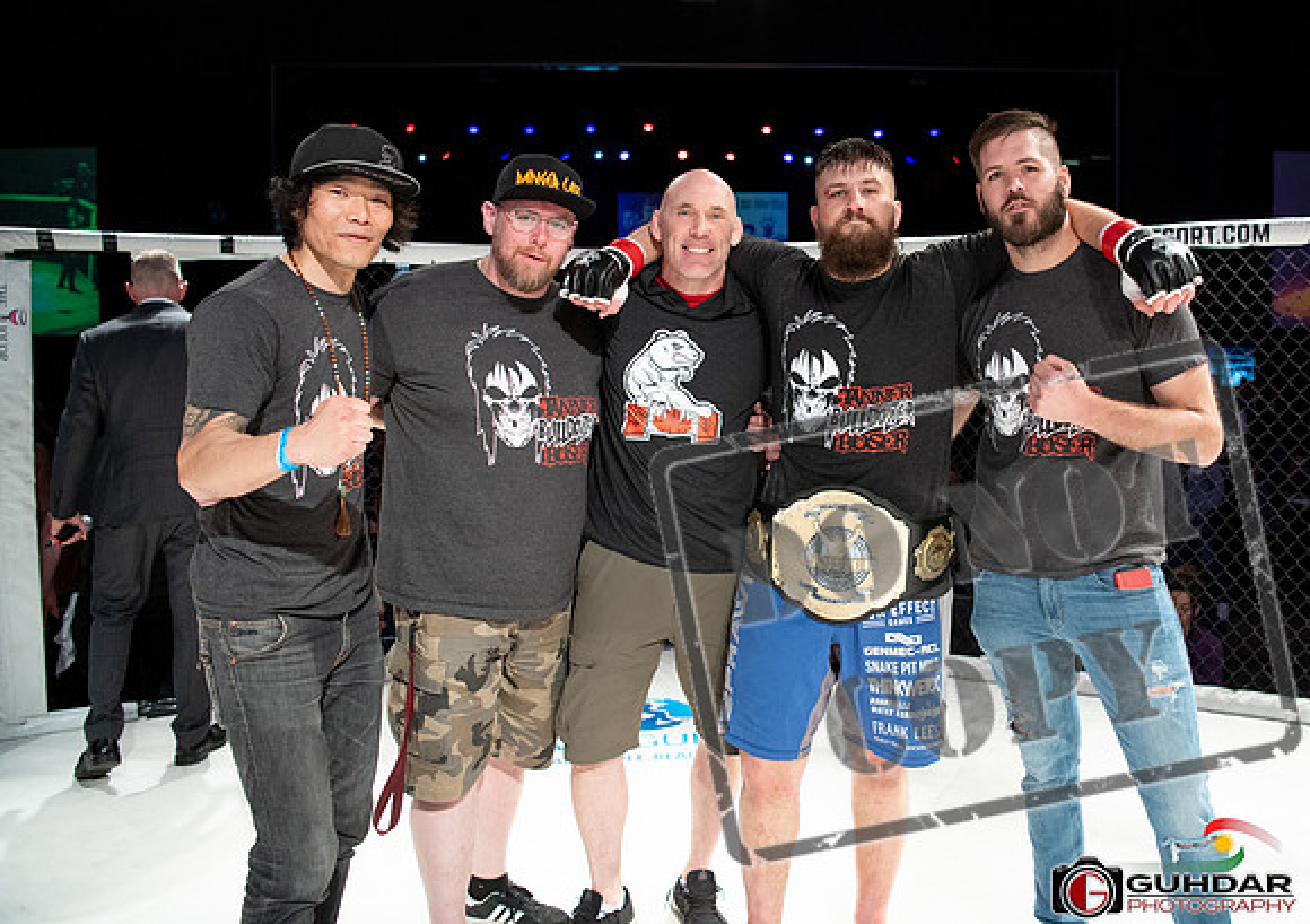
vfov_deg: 47.5
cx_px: 786
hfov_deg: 63.5
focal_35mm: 28
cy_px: 401
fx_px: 1047
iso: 1000
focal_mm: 24
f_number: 2.8
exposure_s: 1/1000
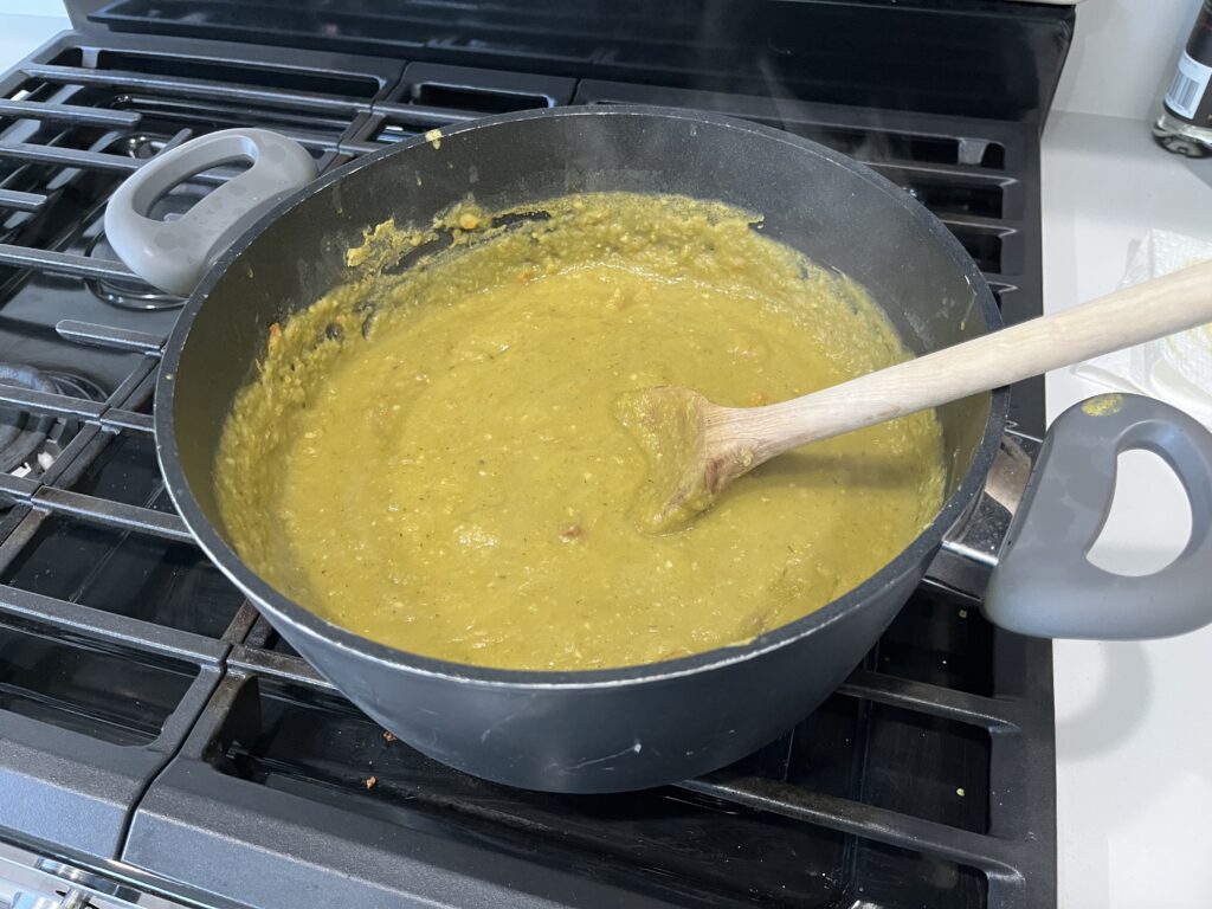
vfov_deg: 53.1
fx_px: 910
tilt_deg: -48.3
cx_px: 606
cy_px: 454
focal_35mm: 26
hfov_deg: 67.3
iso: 250
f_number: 1.6
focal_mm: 5.1
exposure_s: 1/60
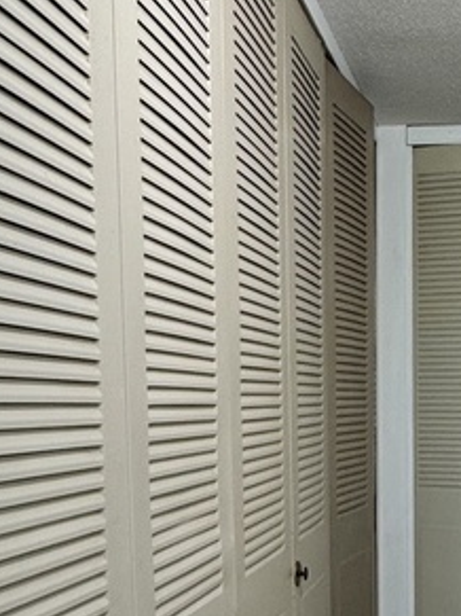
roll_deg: +0.1
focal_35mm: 52
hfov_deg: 26.8
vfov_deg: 35.8
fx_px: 924
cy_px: 476
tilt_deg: -5.1
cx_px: 436
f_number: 2.2
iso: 200
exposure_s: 1/60
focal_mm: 2.22
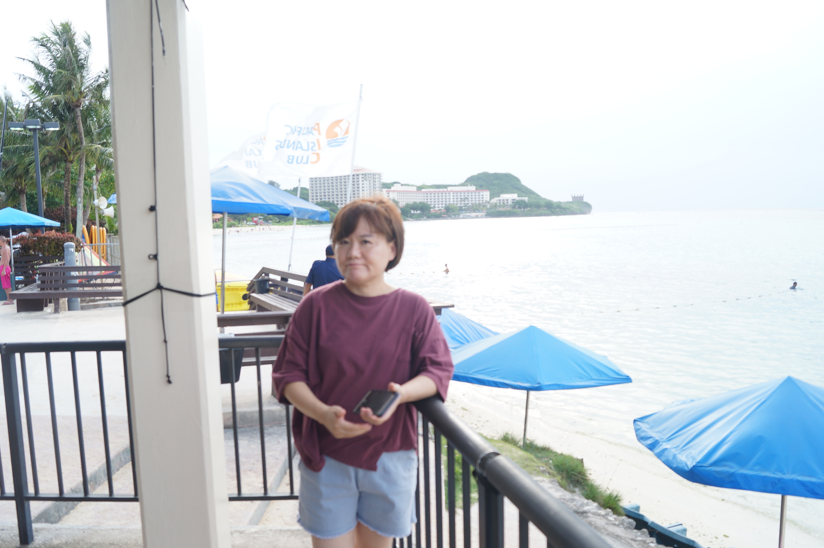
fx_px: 640
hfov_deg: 65.5
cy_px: 282
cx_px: 417
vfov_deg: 46.3
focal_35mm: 28
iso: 100
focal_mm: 18
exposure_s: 1/100
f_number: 5
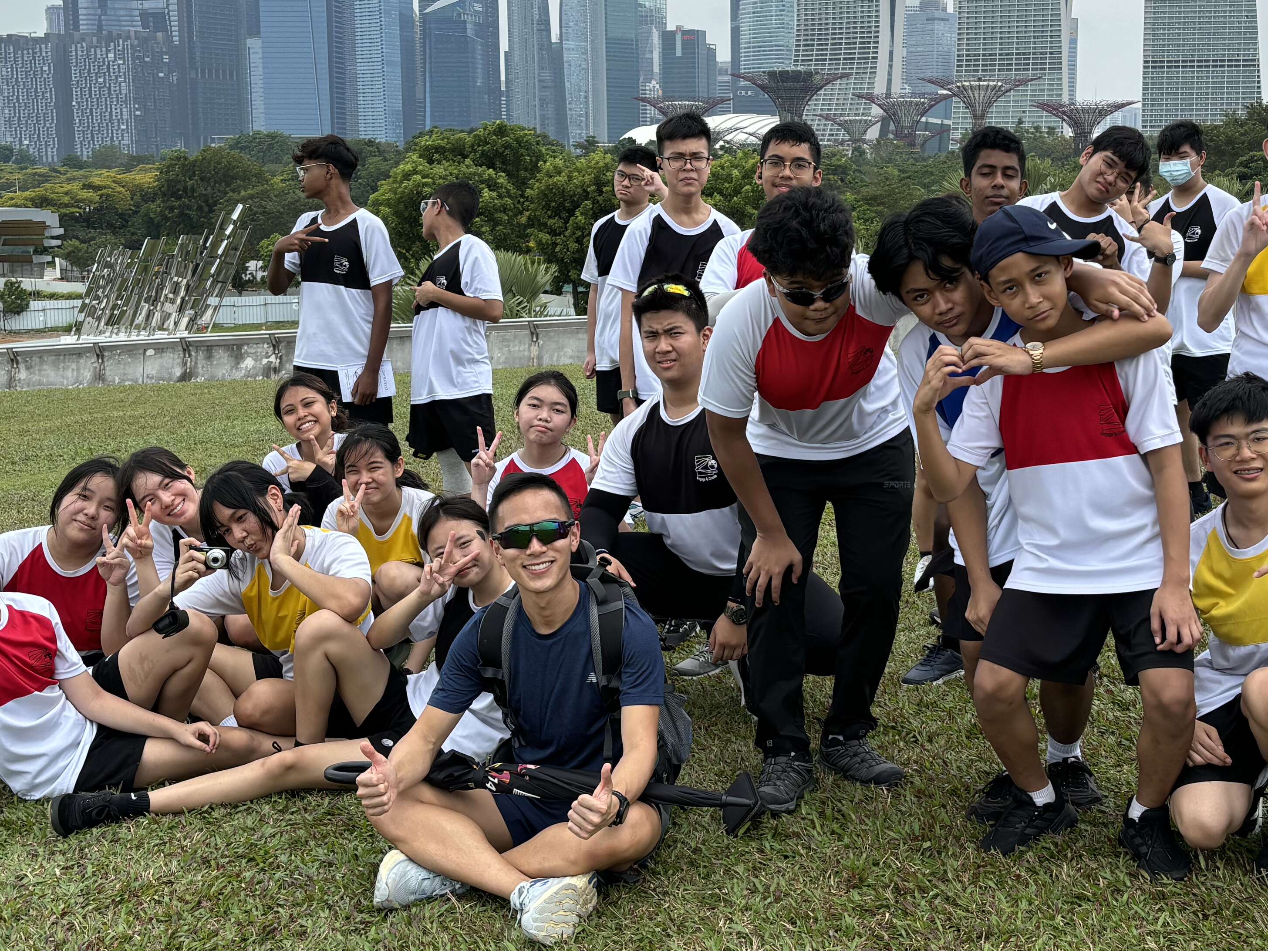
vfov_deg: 28.5
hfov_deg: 37.2
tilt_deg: -7.9
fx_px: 1868
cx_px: 819
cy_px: 415
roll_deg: -0.4
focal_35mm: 51
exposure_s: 1/2193
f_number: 1.6
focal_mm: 5.96
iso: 50
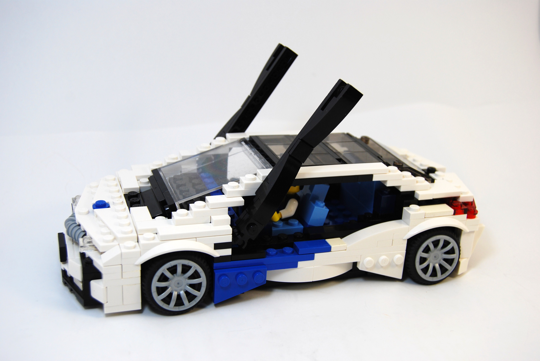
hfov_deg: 41.1
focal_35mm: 48
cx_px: 270
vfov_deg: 28.2
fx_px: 721
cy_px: 180
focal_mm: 32
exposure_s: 1/125
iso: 125
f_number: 5.6
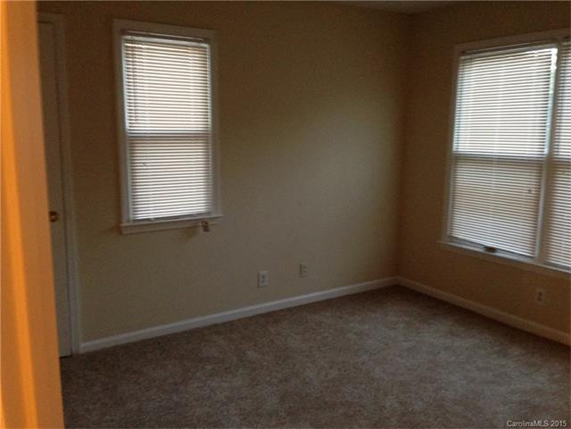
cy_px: 214
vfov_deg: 42.9
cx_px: 286
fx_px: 544
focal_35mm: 33
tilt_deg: -13.9
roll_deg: -0.5
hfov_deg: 55.4
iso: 320
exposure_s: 1/20
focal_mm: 4.12
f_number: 2.4
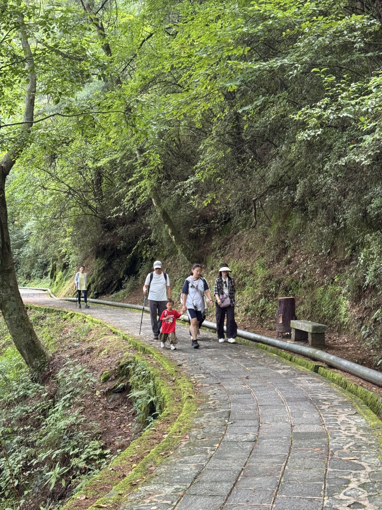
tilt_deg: -1.2
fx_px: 706
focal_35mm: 48
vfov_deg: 39.7
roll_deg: -0.5
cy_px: 255
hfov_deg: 30.3
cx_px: 191
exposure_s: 1/80
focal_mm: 6.76
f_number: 1.78
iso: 100
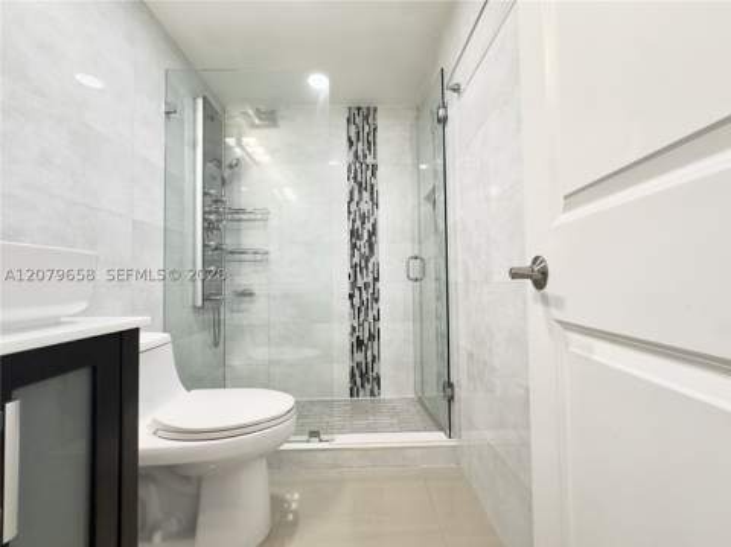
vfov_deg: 85.6
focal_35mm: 14
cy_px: 274
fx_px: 295
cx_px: 366
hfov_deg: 102.1
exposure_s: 1/120
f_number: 2.2
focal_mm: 2.22
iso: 160
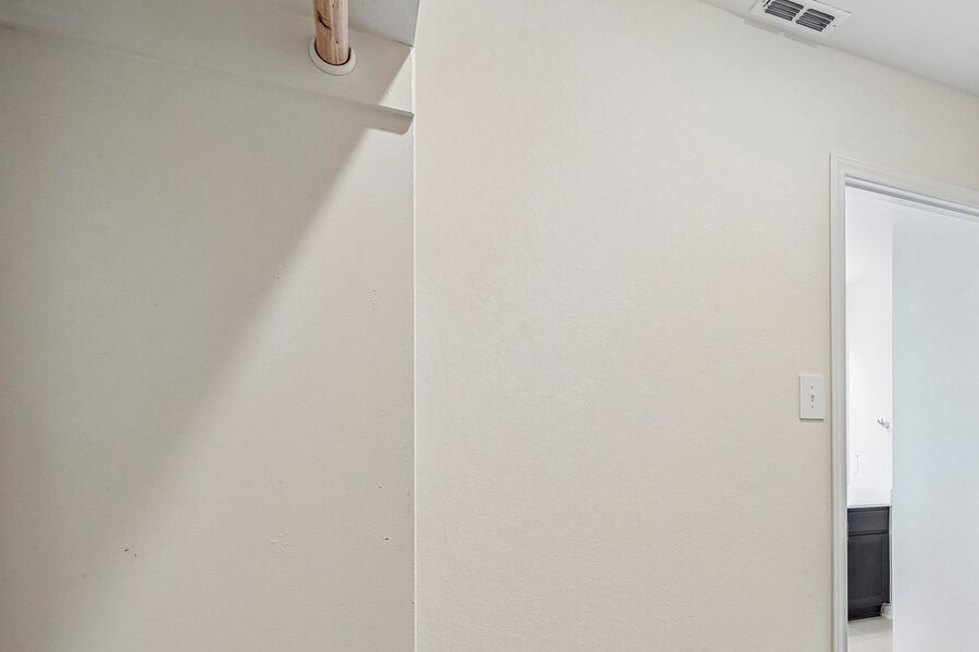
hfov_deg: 58.1
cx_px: 873
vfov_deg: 46.9
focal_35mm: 27
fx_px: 734
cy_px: 449
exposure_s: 1/40
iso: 500
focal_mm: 15
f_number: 8
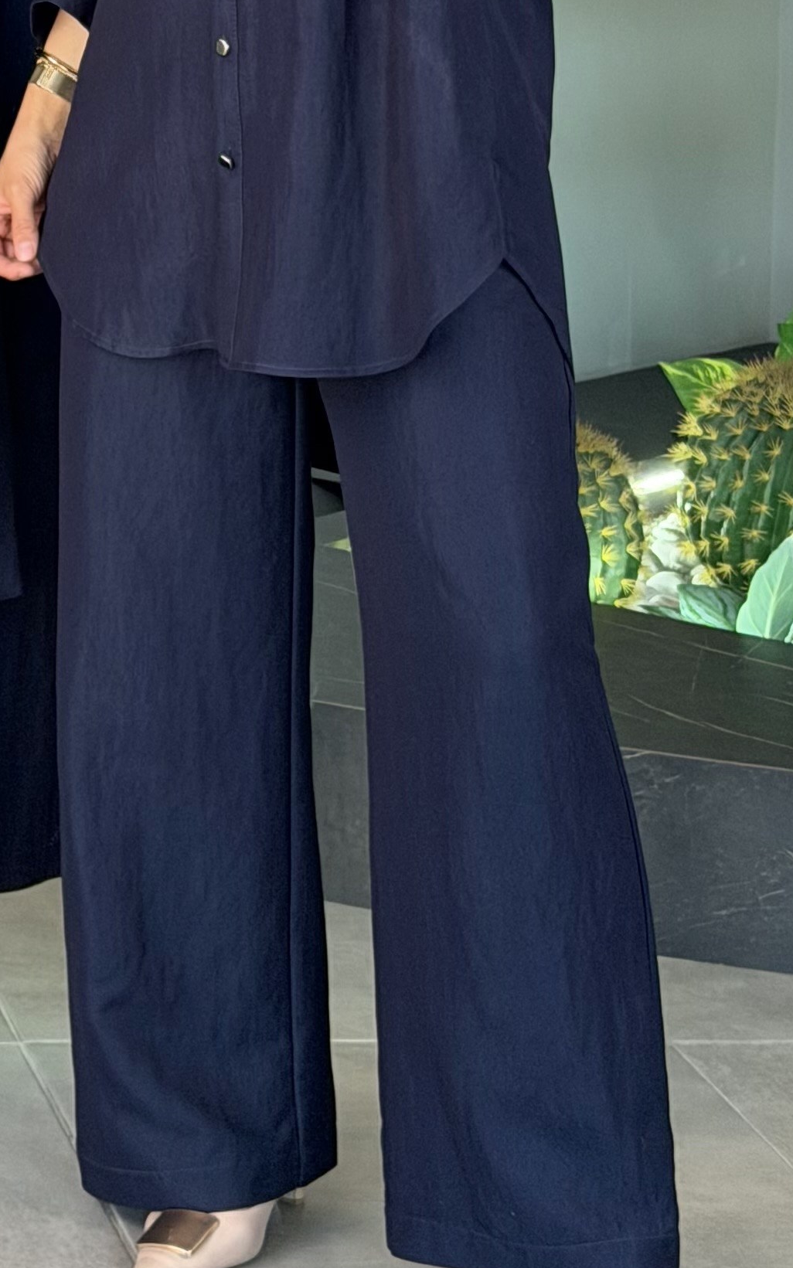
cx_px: -25
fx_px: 4321
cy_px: -83
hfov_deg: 10.4
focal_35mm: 125
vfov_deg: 16.3
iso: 80
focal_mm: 6.76
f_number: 1.78
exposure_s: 1/193
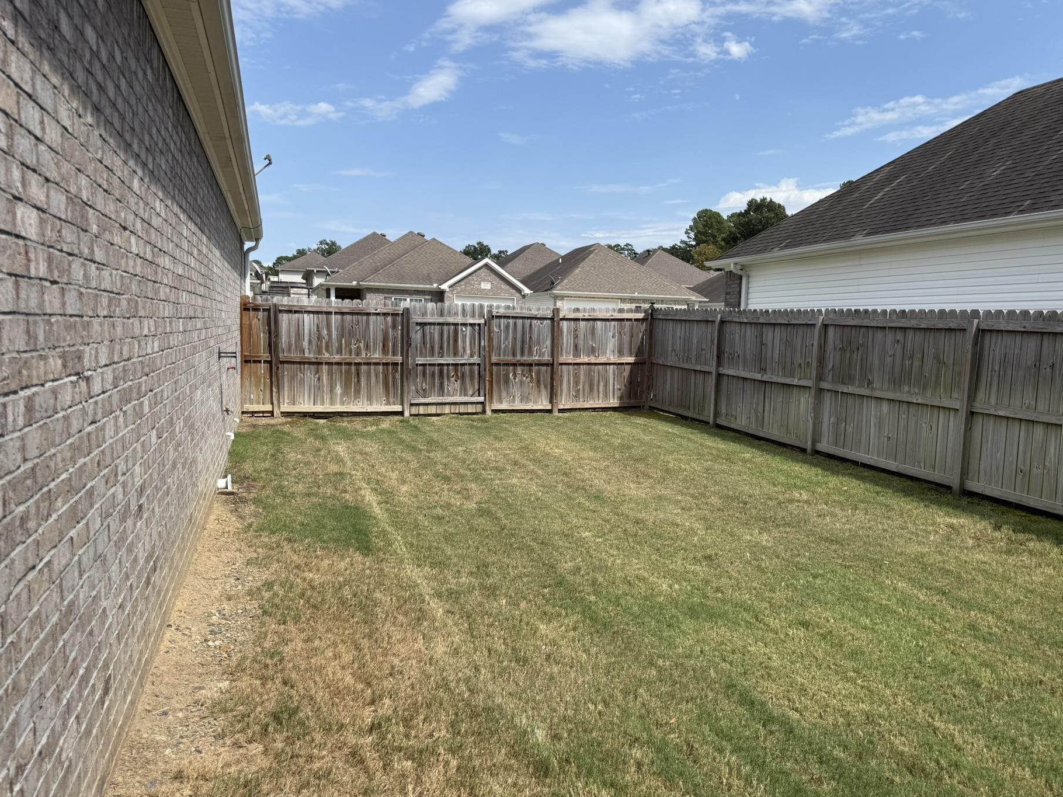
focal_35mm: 27
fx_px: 829
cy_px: 421
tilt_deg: -4.8
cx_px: 581
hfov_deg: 65.2
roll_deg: -2.8
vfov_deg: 51.3
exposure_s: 1/4405
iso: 80
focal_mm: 6.76
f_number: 1.78
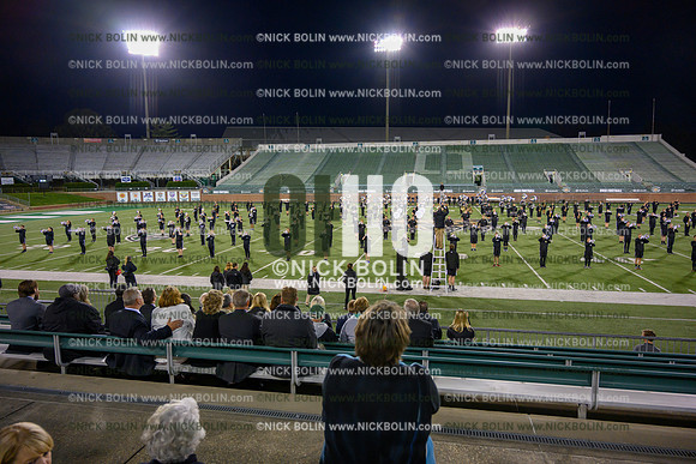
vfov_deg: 53.2
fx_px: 464
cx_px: 348
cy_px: 232
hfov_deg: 73.7
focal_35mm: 24
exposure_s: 1/400
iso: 3200
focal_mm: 24
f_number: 4
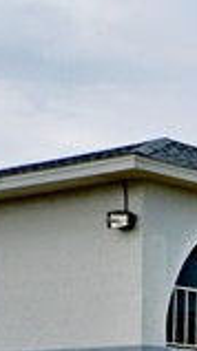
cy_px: 437
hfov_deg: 8.1
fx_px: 1184
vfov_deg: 16.1
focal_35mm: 127
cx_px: 589
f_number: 8
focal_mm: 20
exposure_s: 1/250
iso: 100
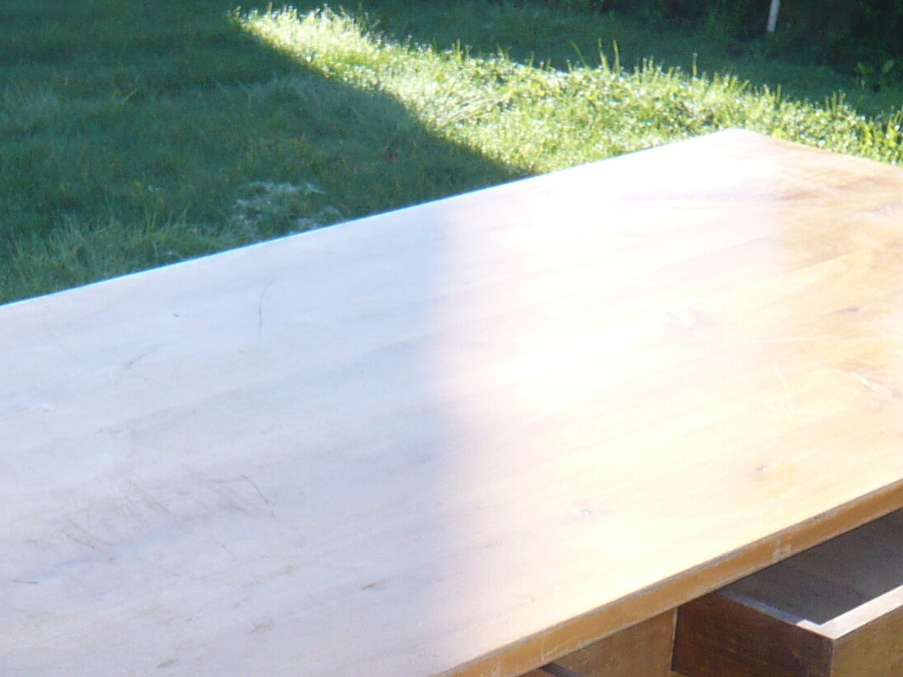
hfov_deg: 25.0
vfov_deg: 17.6
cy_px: 900
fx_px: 2035
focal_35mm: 78
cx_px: 409
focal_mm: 4.6
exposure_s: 1/320
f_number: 2.8
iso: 100
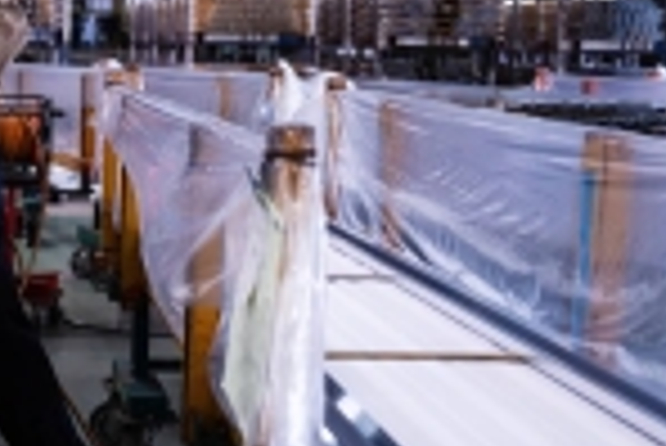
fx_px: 1648
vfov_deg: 15.4
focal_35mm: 89
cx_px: 50
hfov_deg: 22.2
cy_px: 203
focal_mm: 33
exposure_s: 1/200
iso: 250
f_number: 2.8
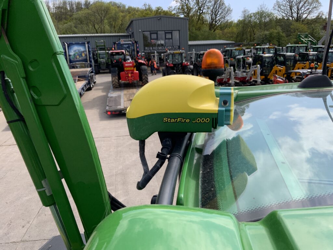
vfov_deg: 48.2
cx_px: 166
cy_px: 125
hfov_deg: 61.7
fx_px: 279
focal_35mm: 29
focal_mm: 3
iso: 16
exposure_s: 1/1451
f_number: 1.8
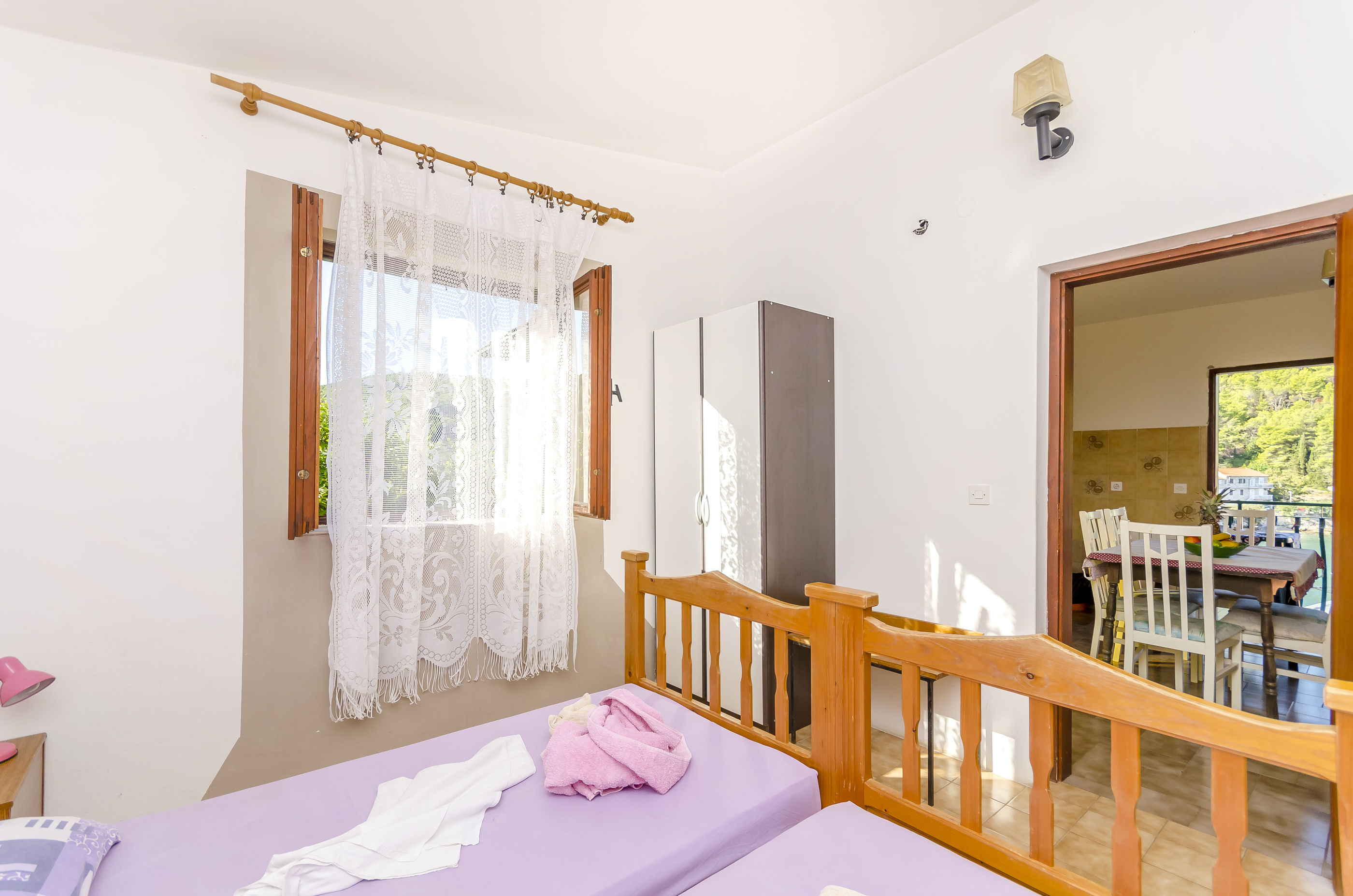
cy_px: 448
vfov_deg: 77.1
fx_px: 563
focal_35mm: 15
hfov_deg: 100.5
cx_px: 676
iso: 250
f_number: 8
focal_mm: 10
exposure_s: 1/160
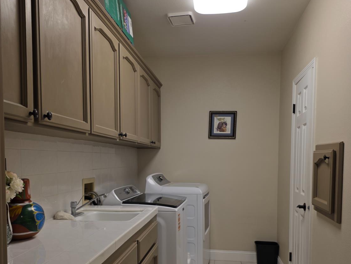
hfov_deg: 58.3
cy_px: 178
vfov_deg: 44.7
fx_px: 314
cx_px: 176
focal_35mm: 31
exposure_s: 1/120
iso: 40
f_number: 1.7
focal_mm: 6.25
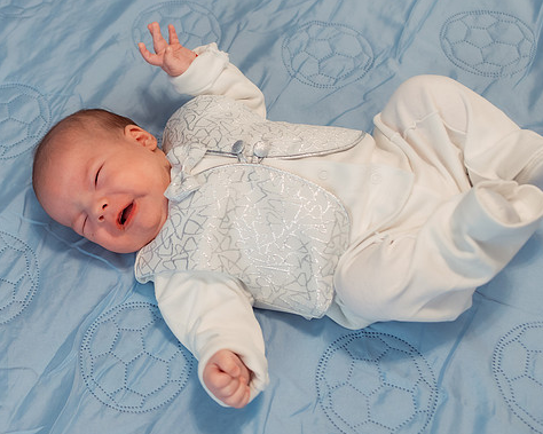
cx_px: 145
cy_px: 187
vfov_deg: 26.6
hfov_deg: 32.5
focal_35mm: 57
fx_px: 916
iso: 1600
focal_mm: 35
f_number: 3.5
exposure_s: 1/250
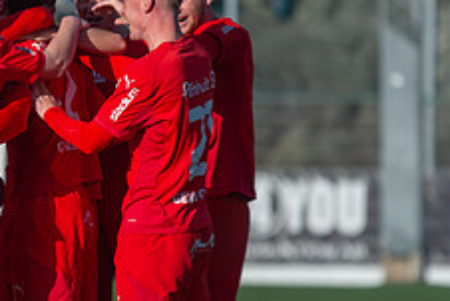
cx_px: 36
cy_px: 175
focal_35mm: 512
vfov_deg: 2.7
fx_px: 6404
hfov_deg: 4.0
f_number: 3.2
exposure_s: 1/1600
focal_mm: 200
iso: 100
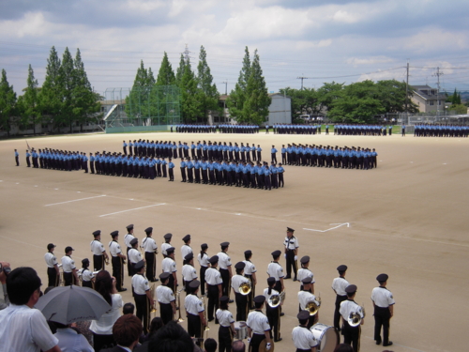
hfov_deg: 42.1
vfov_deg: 32.2
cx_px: 234
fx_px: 610
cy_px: 176
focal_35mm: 45
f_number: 6.7
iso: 100
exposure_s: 1/400
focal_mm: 8.1
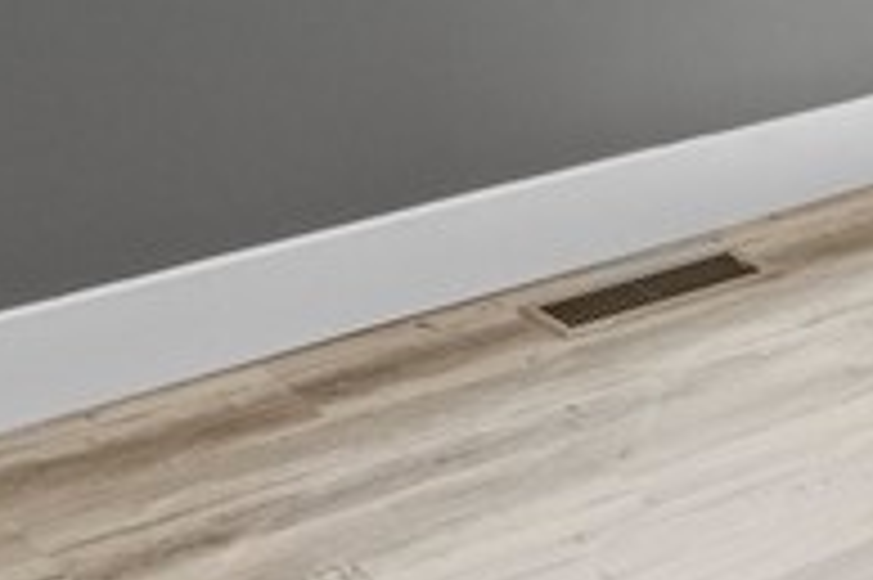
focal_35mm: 95
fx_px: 2302
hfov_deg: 19.6
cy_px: -618
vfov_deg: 12.5
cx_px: 1161
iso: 1250
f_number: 7.1
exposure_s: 1/15
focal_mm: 17
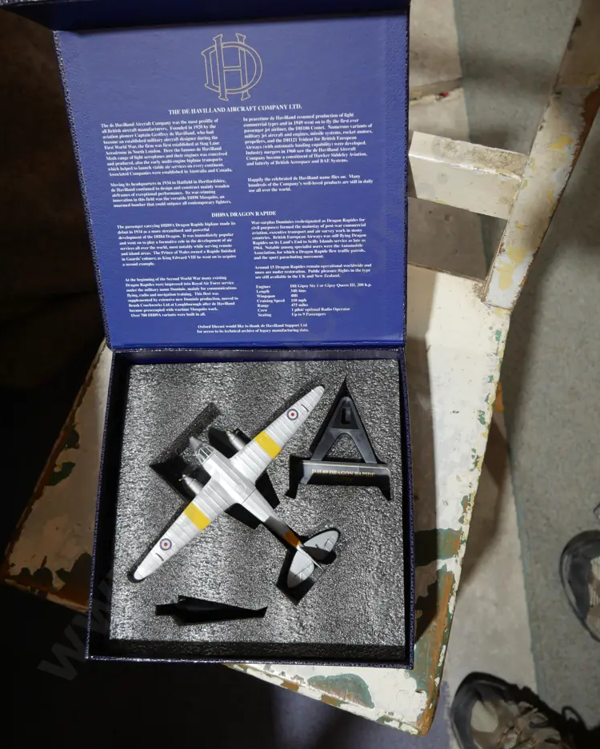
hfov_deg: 45.8
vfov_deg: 55.6
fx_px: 710
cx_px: 296
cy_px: 352
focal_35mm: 32
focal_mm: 15
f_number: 3.6
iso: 320
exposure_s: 1/60
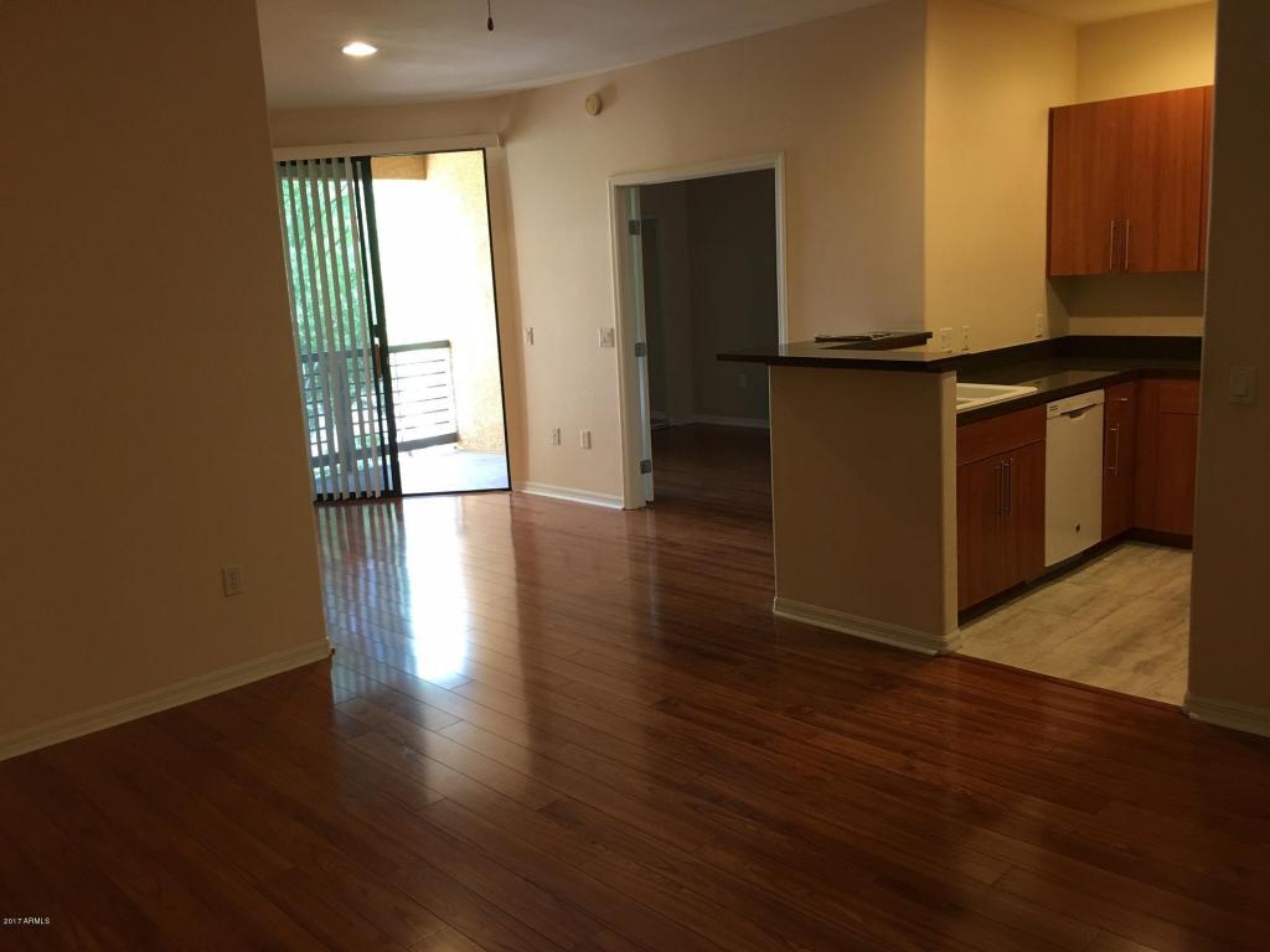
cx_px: 635
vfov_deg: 48.2
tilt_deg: -9.9
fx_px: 1064
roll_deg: +3.1
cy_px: 476
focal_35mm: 29
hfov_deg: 61.7
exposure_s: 1/17
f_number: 2.2
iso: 50
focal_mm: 4.15
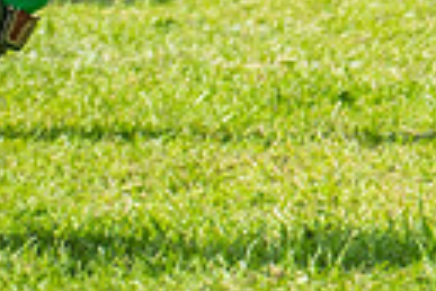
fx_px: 12861
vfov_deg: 1.3
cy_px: -565
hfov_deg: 1.9
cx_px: 1195
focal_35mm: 1062
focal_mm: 120
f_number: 3.2
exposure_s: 1/2500
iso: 250
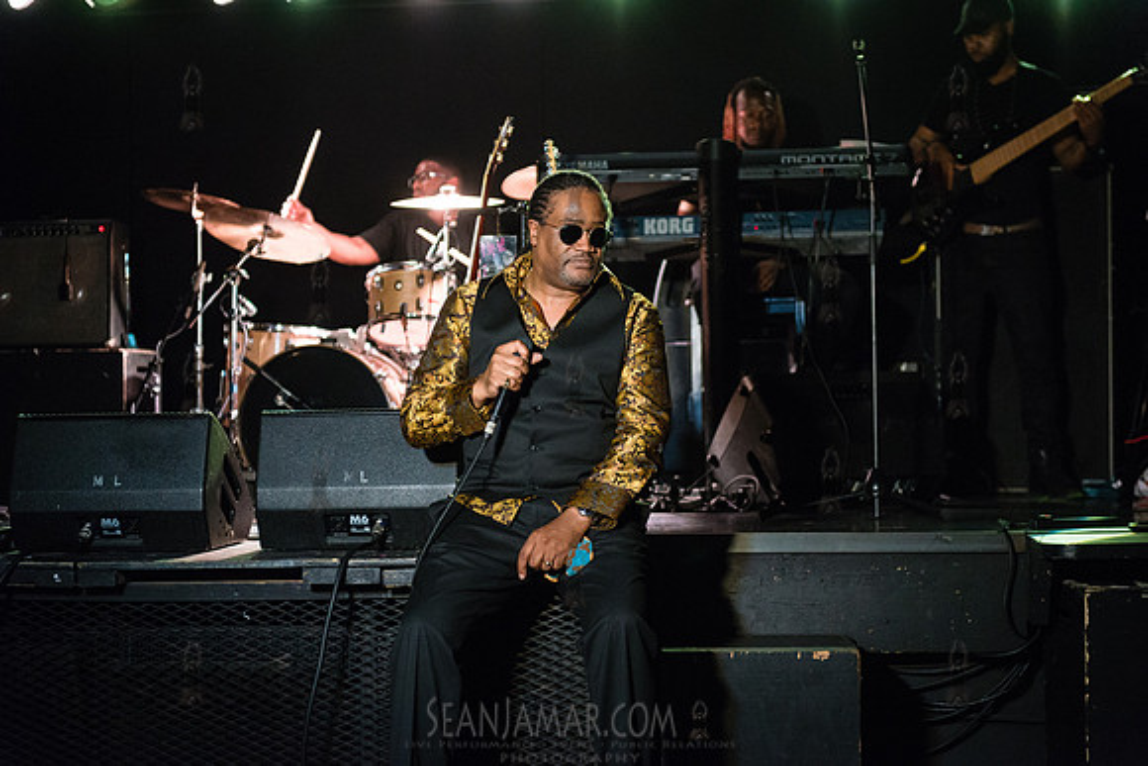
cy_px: 383
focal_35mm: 70
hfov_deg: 28.7
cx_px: 574
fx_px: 2243
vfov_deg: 19.4
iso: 4000
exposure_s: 1/320
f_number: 2.8
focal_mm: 70
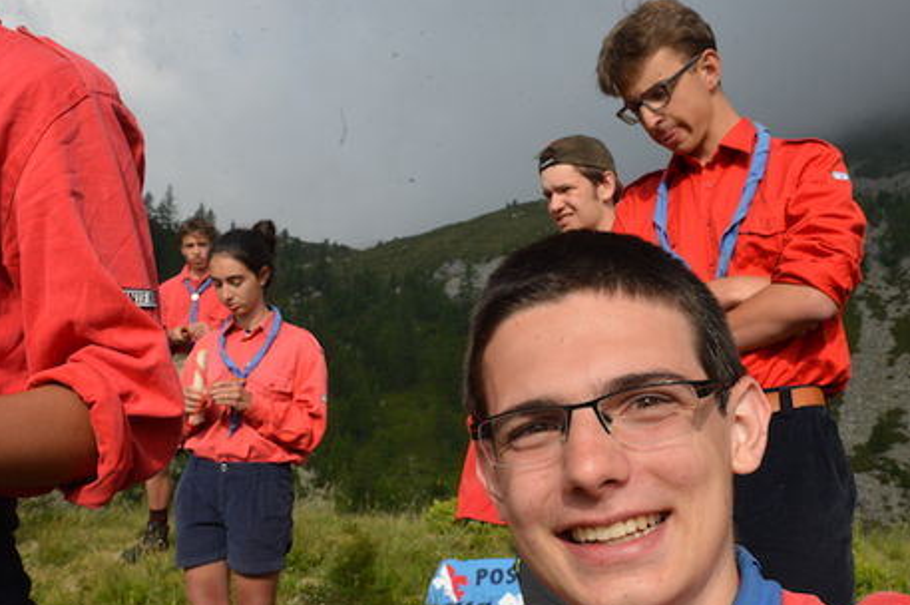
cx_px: 491
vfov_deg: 31.8
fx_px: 1061
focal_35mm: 42
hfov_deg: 46.4
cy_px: 362
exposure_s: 1/1000
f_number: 16
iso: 2000
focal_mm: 32
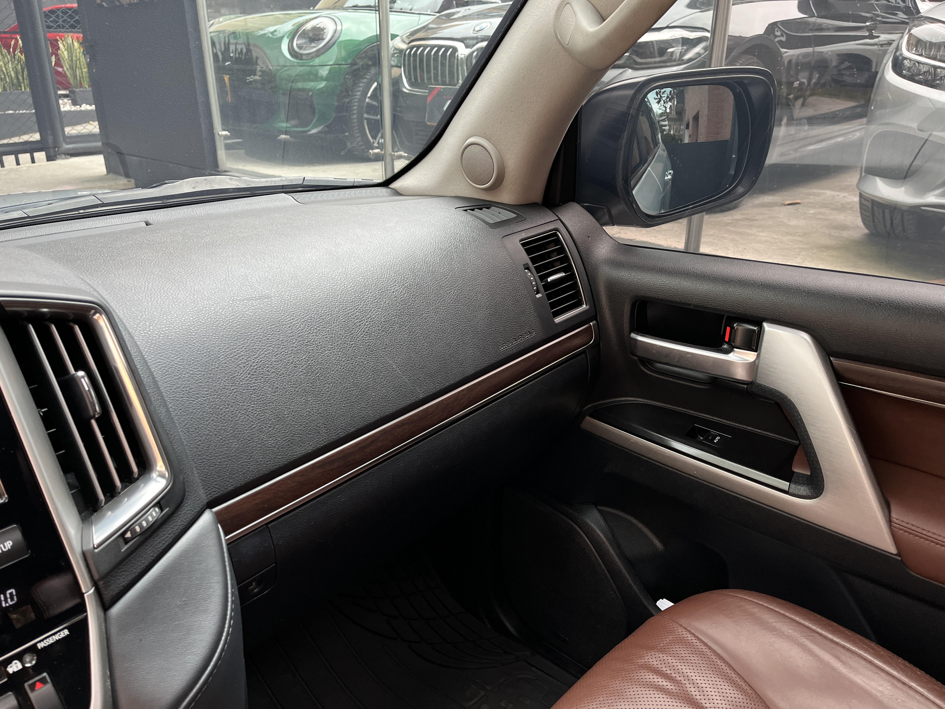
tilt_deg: -23.0
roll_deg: -0.5
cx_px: 472
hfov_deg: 67.3
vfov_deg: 53.1
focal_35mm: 26
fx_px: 710
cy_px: 354
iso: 125
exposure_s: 1/121
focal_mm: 5.1
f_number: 1.6
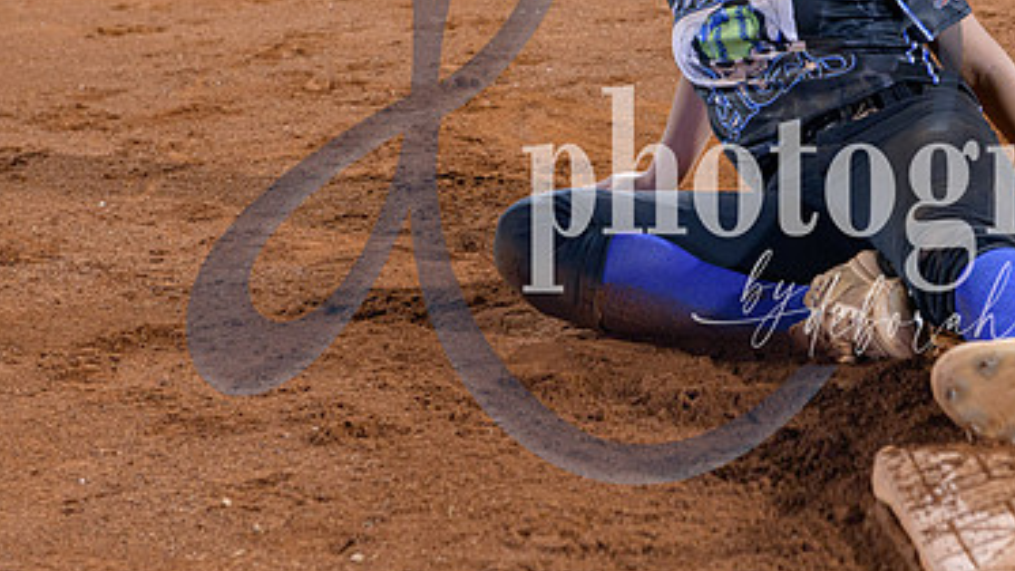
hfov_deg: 18.7
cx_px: 743
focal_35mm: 114
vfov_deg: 10.6
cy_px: 69
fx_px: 3069
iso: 2000
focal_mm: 70
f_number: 5
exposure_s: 1/80
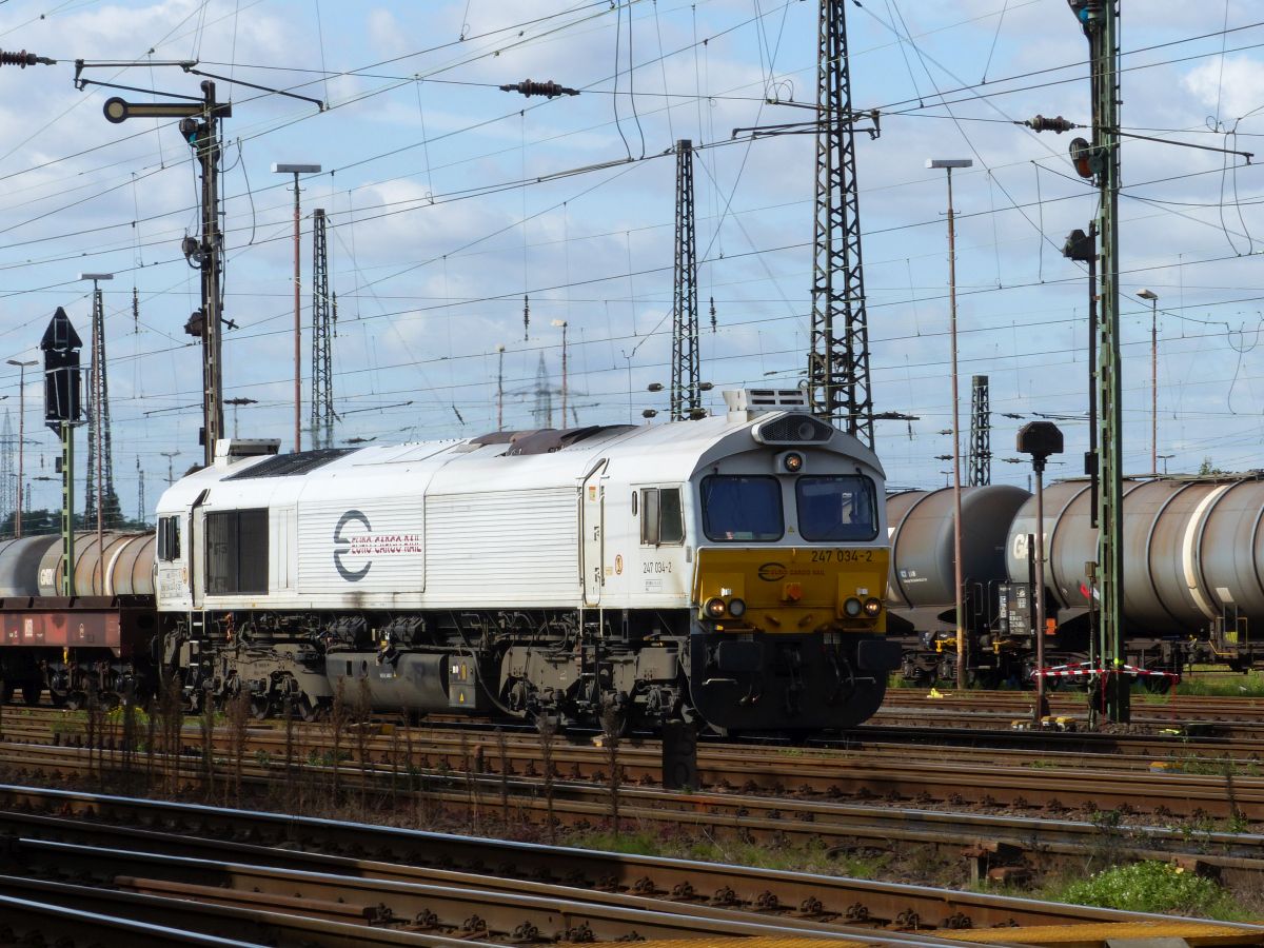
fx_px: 5477
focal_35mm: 150
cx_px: 632
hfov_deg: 13.2
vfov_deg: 9.9
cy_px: 474
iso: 100
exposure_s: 1/250
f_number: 8
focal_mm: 27
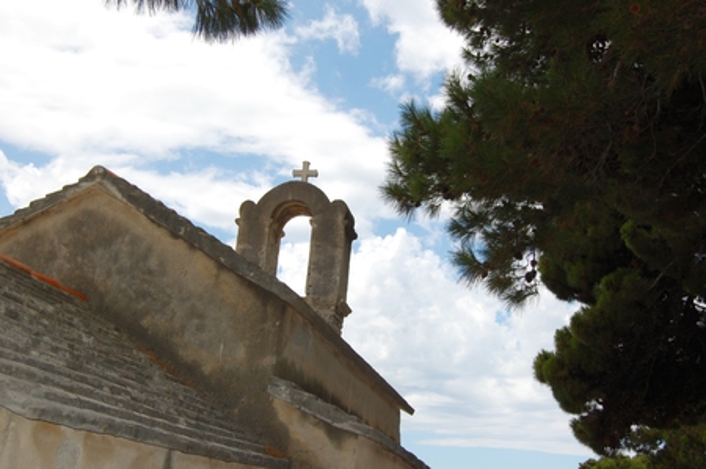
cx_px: 353
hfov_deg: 46.4
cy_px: 234
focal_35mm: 42
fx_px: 823
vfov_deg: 31.8
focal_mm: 28
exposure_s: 1/500
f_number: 8
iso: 200
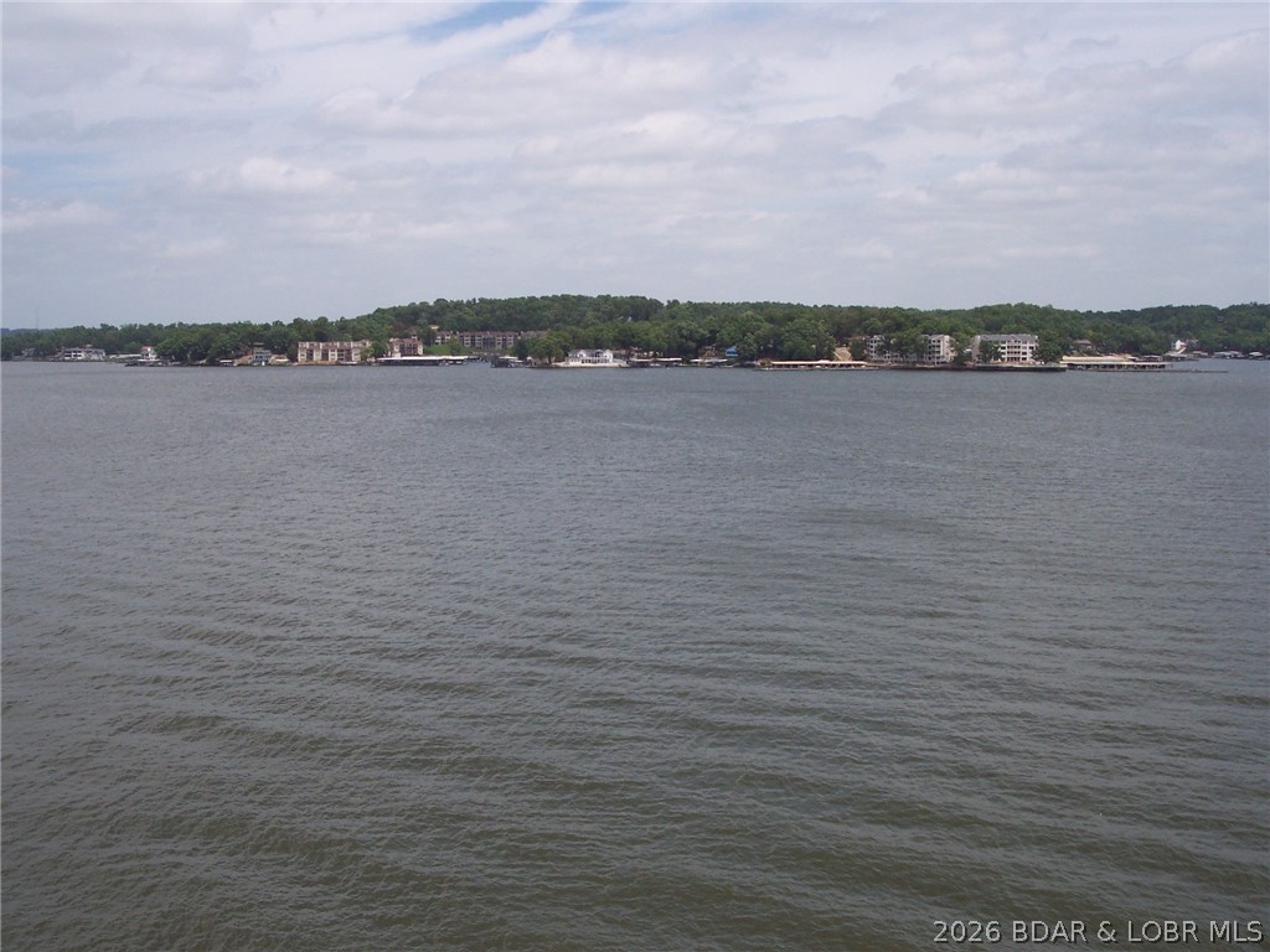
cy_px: 476
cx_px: 635
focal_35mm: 38
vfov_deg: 37.7
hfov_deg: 49.0
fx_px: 1394
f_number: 4.8
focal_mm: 8
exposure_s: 1/1000
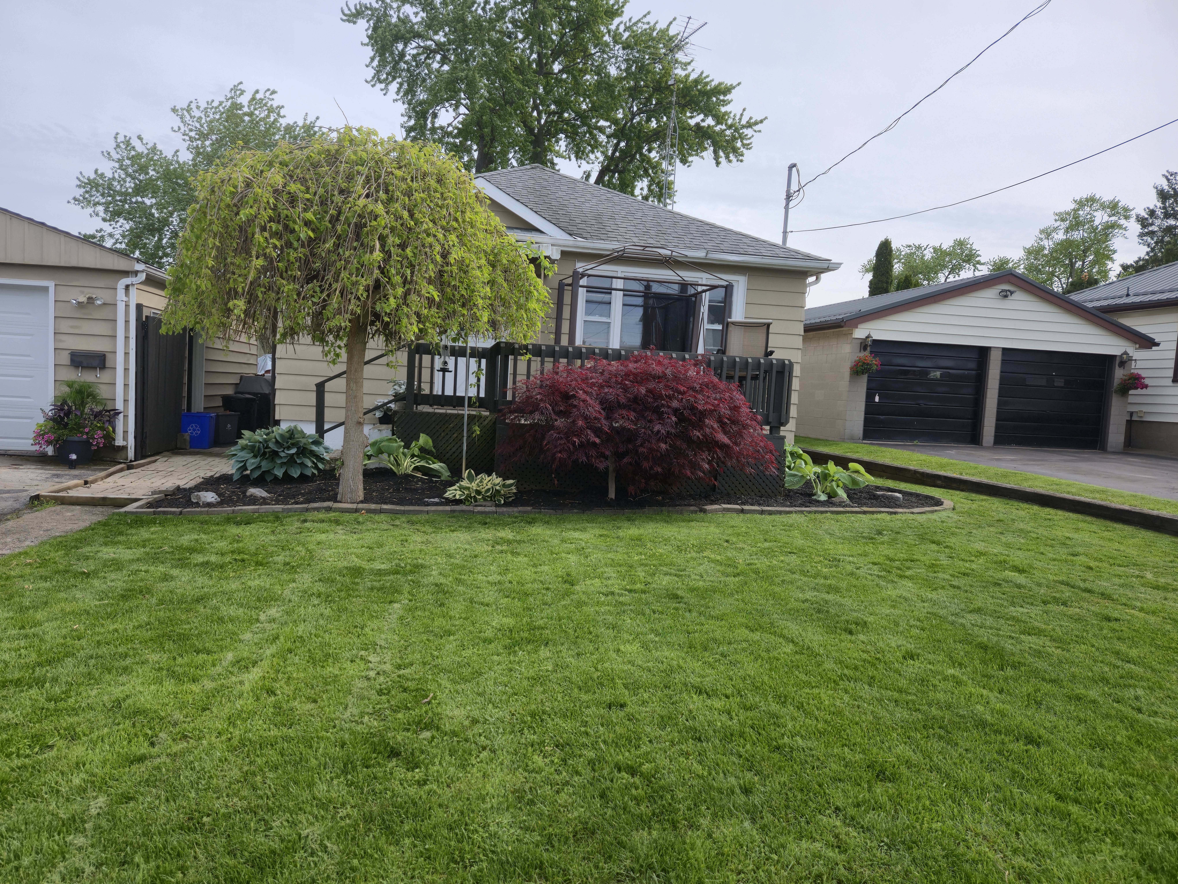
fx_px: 783
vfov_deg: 58.9
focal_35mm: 23
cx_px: 589
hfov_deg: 73.9
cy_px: 442
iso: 25
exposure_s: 1/1357
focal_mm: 5.4
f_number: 1.8
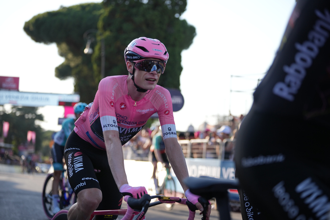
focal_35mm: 70
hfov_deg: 28.9
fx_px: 641
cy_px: 110
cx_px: 165
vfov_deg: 19.4
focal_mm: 70
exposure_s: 1/1600
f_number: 2.8
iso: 320
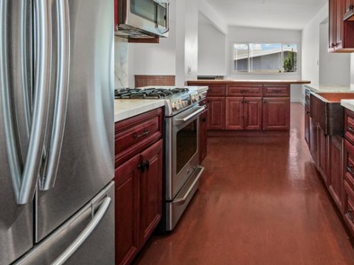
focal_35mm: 26
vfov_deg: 51.7
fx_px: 266
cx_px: 270
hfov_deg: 63.0
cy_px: 82
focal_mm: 8
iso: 1000
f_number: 9
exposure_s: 1/30
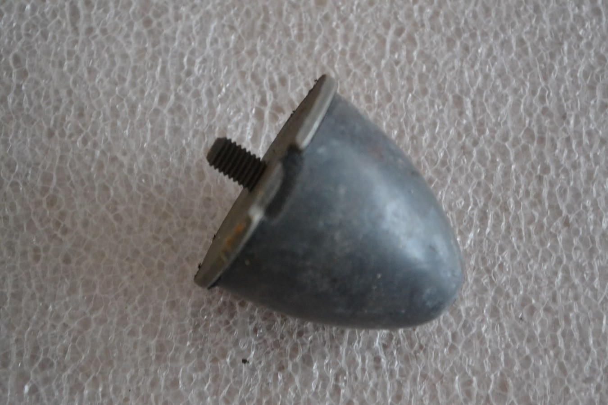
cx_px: 304
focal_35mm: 82
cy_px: 202
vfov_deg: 16.6
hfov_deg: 24.6
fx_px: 1393
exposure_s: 1/40
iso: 3200
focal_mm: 55
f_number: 5.6
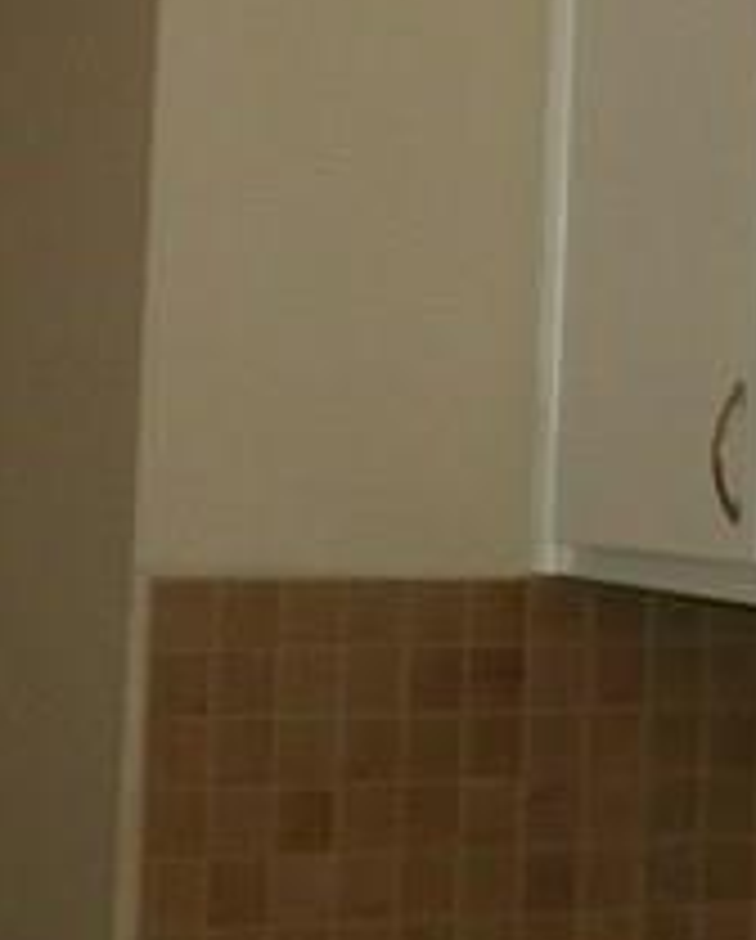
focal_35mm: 167
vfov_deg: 11.4
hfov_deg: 9.2
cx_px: 855
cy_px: -108
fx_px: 4657
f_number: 3.2
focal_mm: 6.2
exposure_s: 1/125
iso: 200
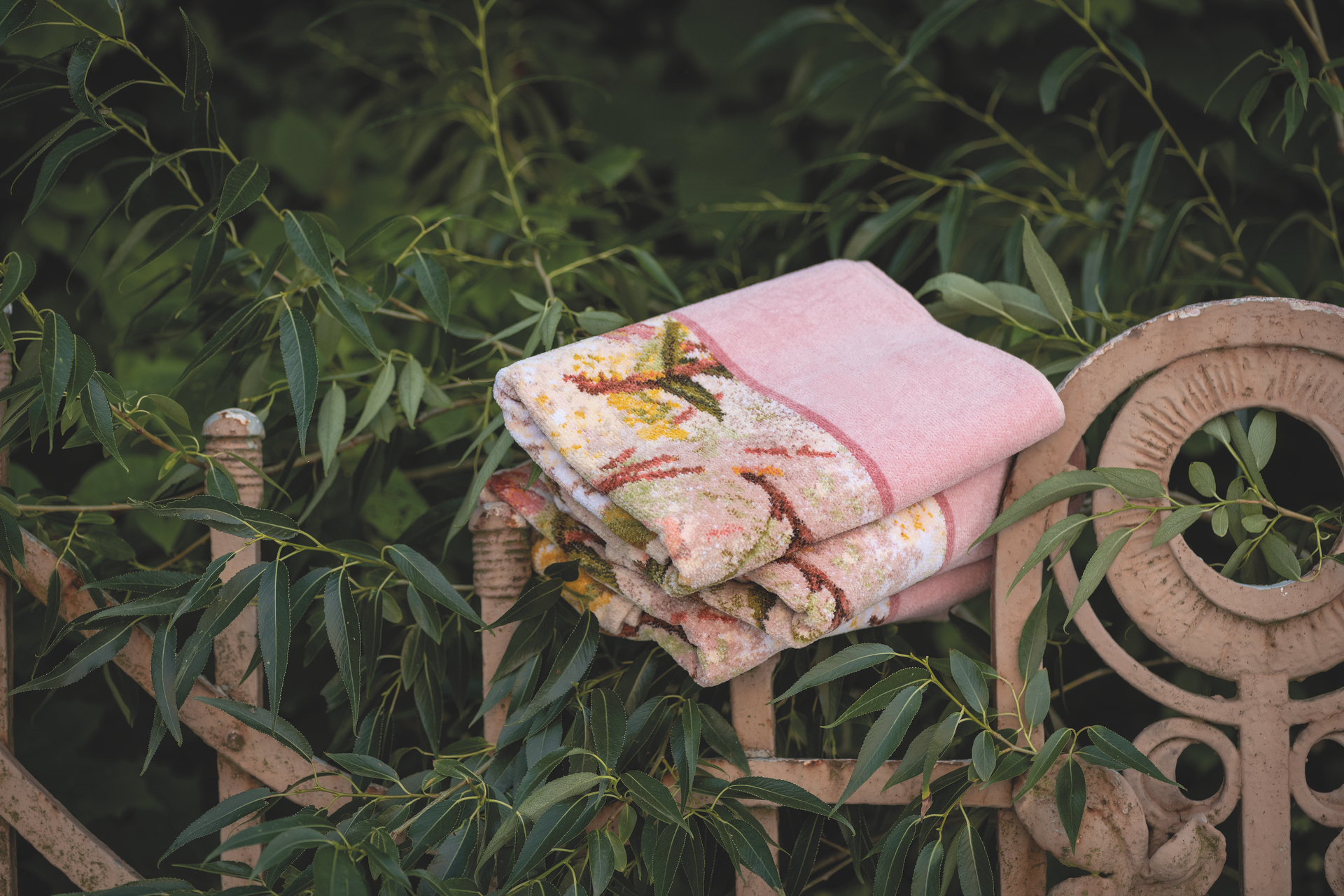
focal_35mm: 105
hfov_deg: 19.5
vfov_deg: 13.0
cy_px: 448
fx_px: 3920
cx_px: 672
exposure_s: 1/500
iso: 250
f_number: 4
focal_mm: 105
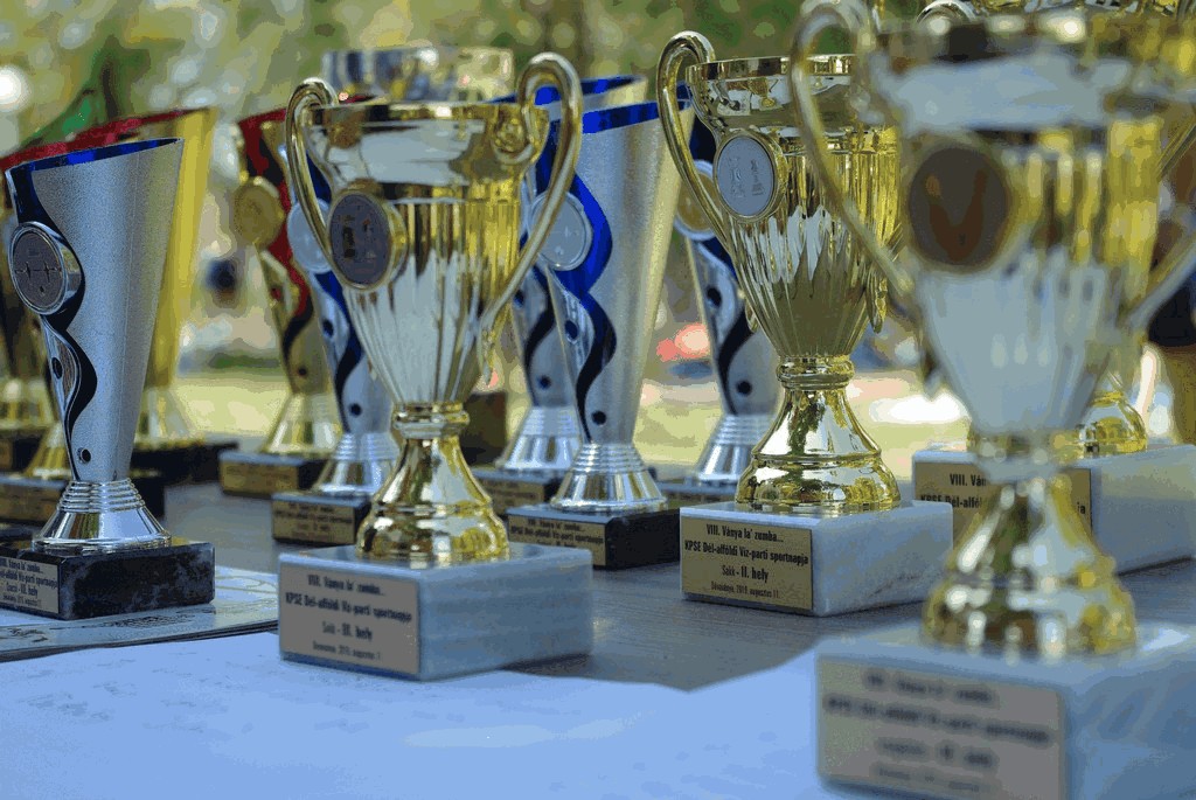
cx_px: 598
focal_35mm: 75
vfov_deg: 18.2
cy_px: 400
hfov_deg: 27.0
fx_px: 2494
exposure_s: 1/125
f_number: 5.6
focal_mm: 50
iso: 100
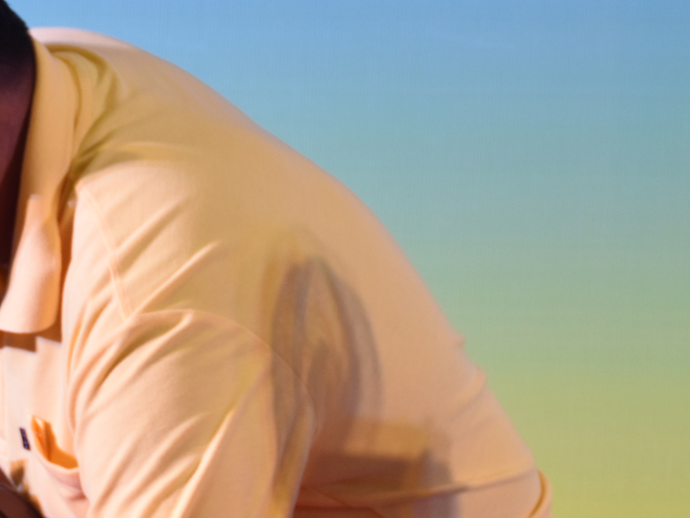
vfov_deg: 4.7
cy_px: 599
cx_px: 134
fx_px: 6339
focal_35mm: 318
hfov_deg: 6.2
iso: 400
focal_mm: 66
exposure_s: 1/80
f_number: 5
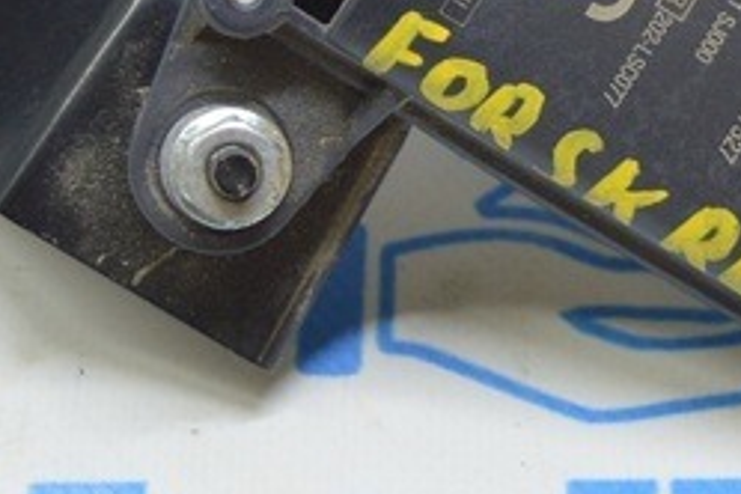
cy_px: -109
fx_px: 3171
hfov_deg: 13.3
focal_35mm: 154
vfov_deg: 8.8
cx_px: 521
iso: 400
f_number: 4
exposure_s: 1/40
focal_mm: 25
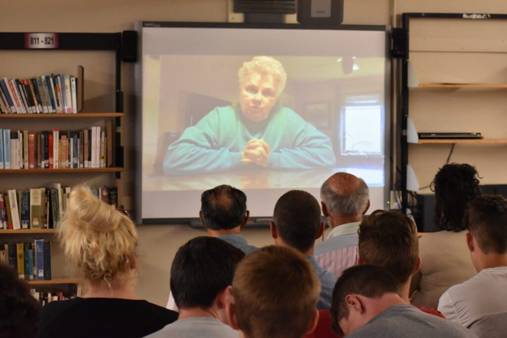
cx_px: 254
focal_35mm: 105
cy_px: 169
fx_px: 1479
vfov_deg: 13.0
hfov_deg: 19.5
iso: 5000
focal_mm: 70
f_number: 6.3
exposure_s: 1/160
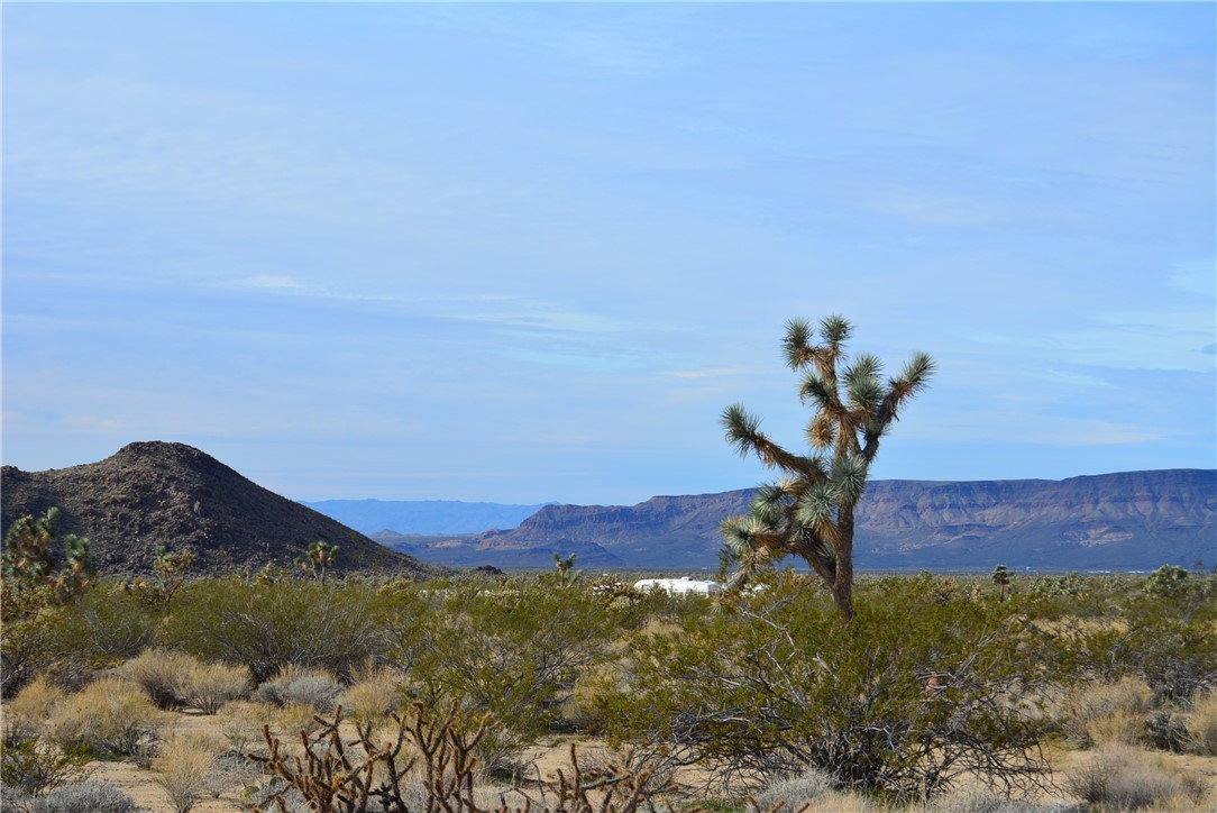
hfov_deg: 24.6
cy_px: 406
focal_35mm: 82
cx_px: 608
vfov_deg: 16.6
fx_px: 2790
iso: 200
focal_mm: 55
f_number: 10
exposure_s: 1/400
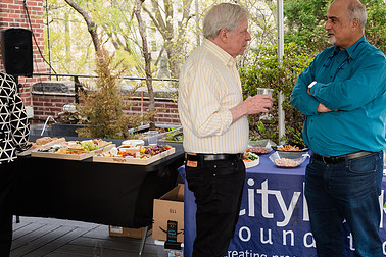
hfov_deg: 40.0
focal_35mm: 47
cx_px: 318
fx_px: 504
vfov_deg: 28.6
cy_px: 98
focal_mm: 28
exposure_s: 1/125
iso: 1000
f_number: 4.5
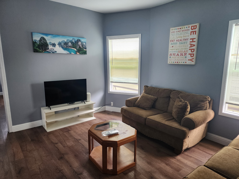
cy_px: 90
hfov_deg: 73.9
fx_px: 159
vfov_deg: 58.9
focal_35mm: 23
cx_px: 120
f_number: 1.8
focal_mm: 6.4
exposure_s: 1/120
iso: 200
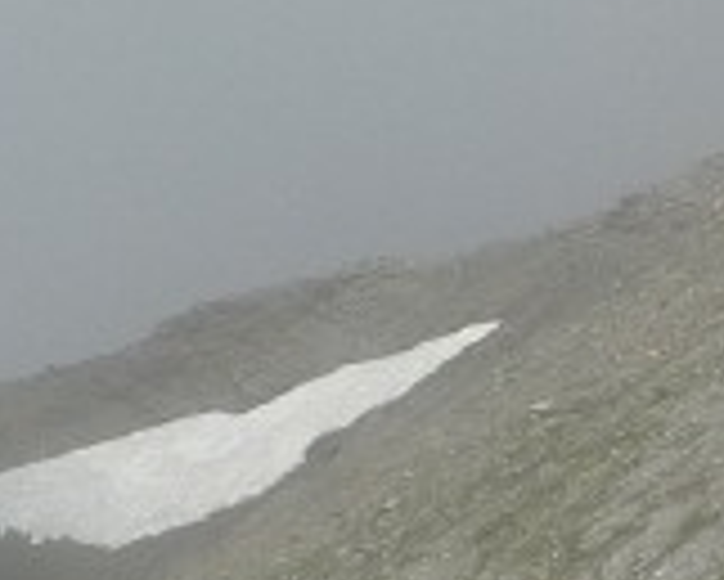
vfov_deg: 9.9
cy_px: 504
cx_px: 1097
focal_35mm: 155
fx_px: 3323
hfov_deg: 11.9
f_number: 5.6
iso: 80
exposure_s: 1/800
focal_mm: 4.1
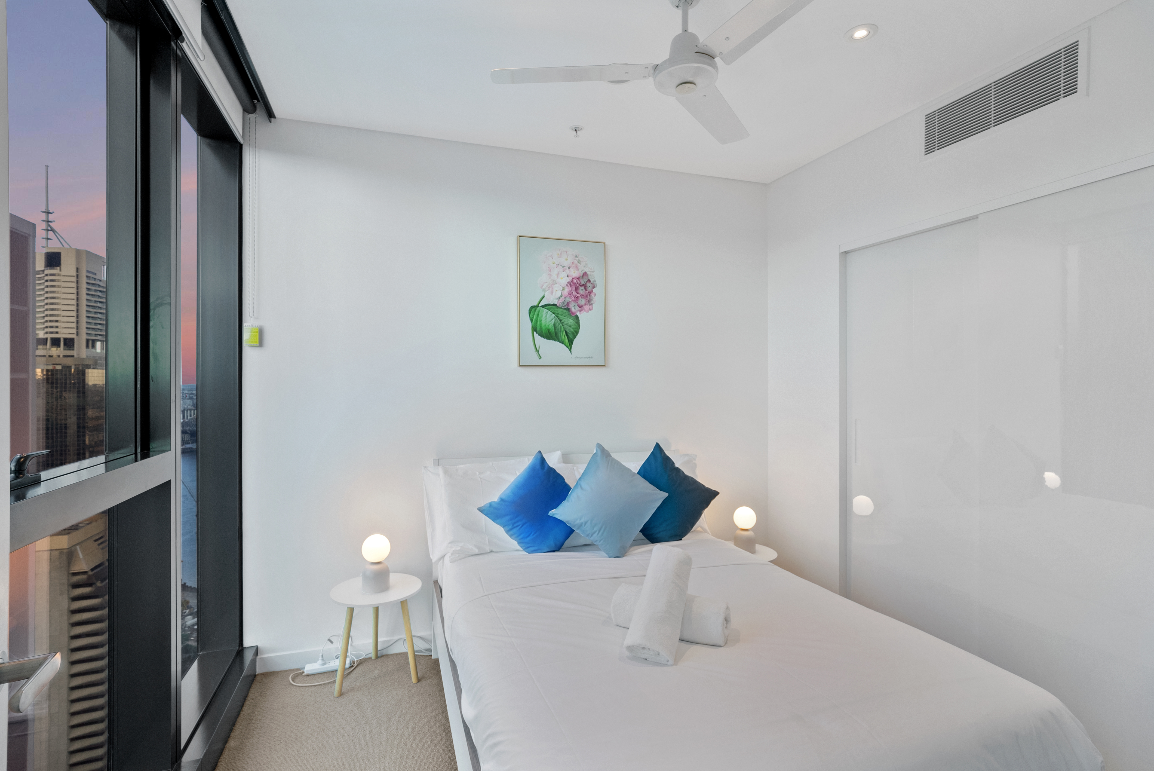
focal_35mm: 16
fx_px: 513
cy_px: 386
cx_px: 577
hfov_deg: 96.7
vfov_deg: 73.8
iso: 320
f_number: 9
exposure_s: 1/10
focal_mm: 16
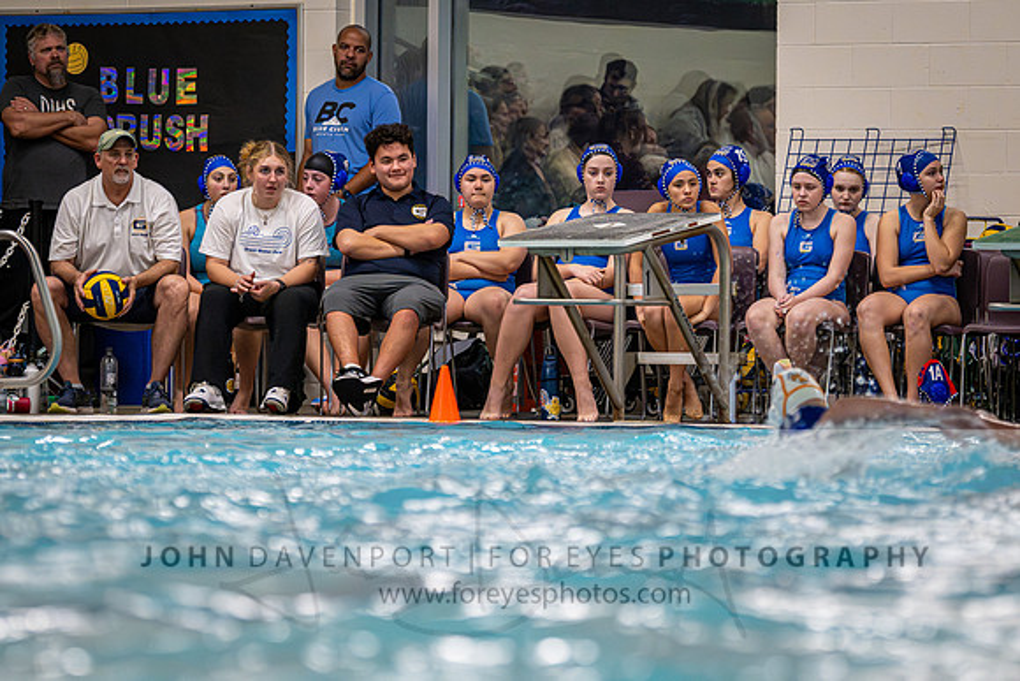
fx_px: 7327
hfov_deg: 8.0
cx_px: 527
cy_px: 185
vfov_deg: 5.3
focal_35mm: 259
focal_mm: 175
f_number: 4
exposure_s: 1/1000
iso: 11400
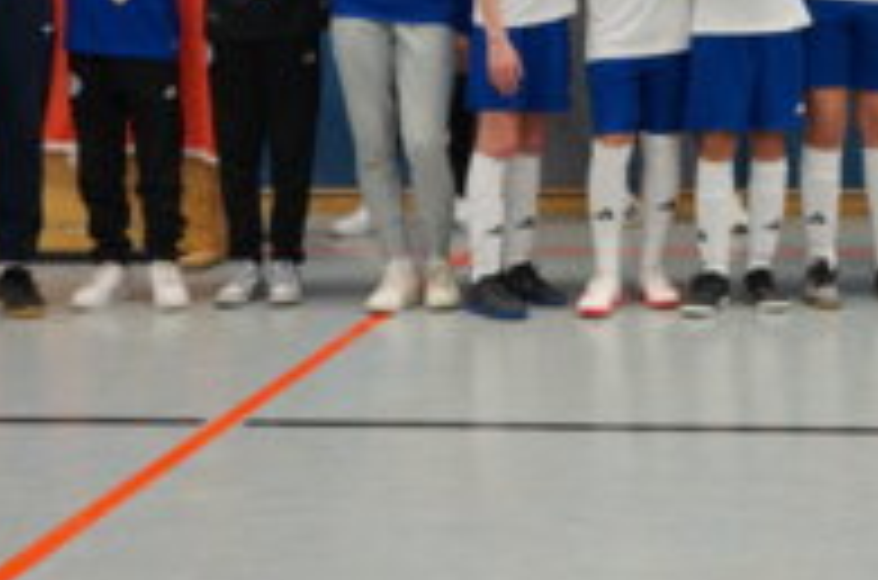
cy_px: 72
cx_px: 675
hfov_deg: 27.0
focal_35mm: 74
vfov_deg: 18.1
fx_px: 1800
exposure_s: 1/60
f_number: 7.1
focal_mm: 24
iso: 2000
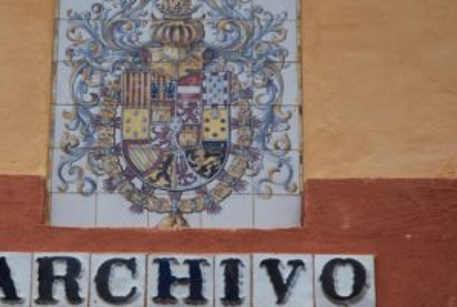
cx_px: 161
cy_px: 148
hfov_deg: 11.6
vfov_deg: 7.8
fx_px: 2239
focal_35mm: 176
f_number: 4.5
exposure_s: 1/250
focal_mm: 70
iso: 200
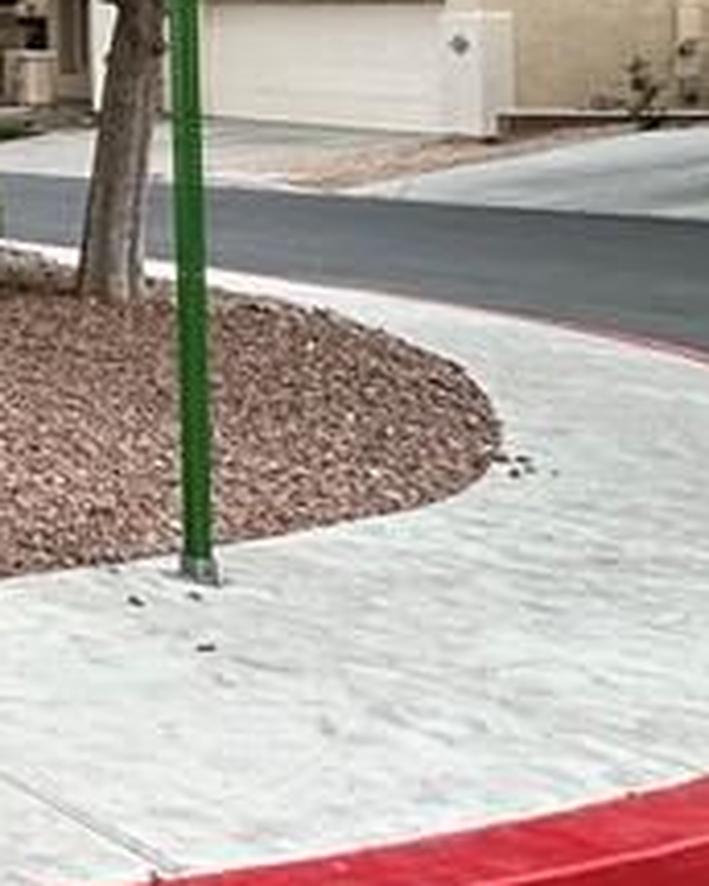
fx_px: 1705
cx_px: -1162
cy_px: -25
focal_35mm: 65
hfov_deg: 13.4
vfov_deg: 27.3
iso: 40
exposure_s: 1/1261
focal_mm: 2.22
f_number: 2.2
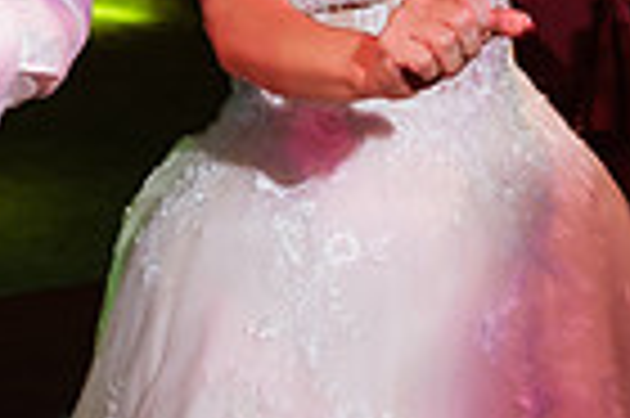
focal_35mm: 170
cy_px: -269
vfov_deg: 7.9
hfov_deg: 12.1
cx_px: 163
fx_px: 2972
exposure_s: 1/100
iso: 1600
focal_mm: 35
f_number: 4
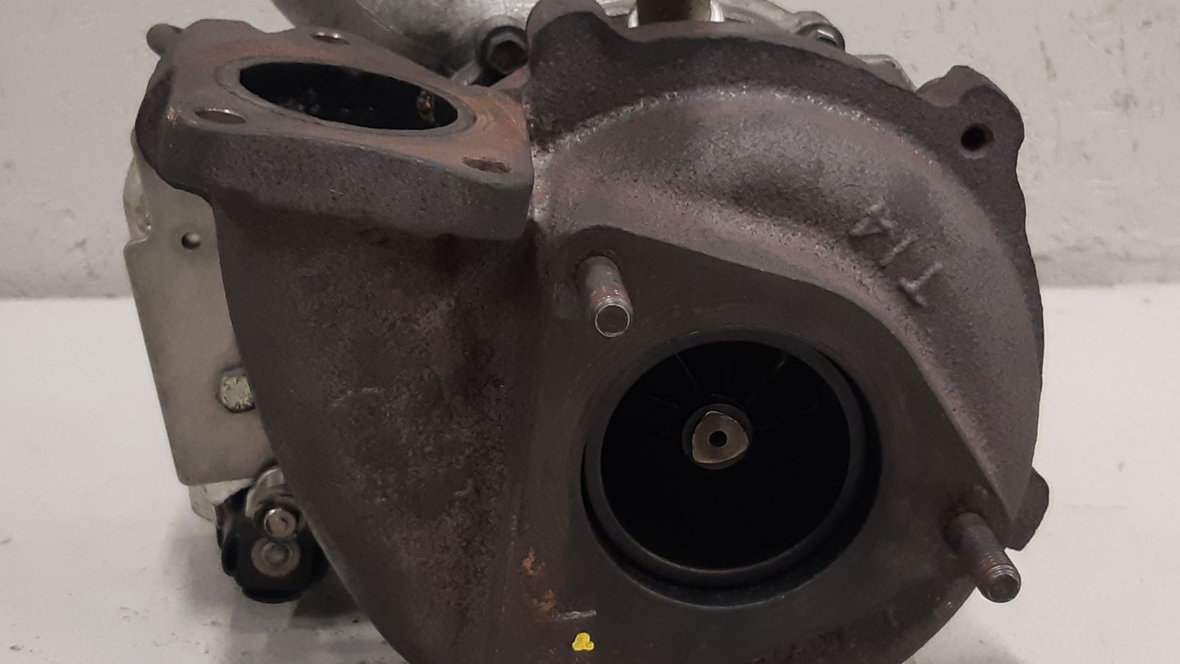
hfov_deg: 51.6
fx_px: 1220
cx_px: 562
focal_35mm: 39
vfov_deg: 30.4
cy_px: 286
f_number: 1.7
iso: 160
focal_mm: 3.93
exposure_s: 1/50
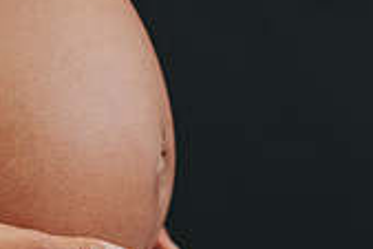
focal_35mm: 132
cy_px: 116
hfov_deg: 15.4
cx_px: 47
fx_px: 1369
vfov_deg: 10.4
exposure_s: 1/125
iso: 500
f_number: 2.8
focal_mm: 35
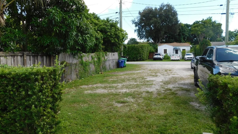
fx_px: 170
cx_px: 118
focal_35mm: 27
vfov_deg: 42.9
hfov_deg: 69.8
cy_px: 67
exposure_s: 1/500
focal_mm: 4.1
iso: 125
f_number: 3
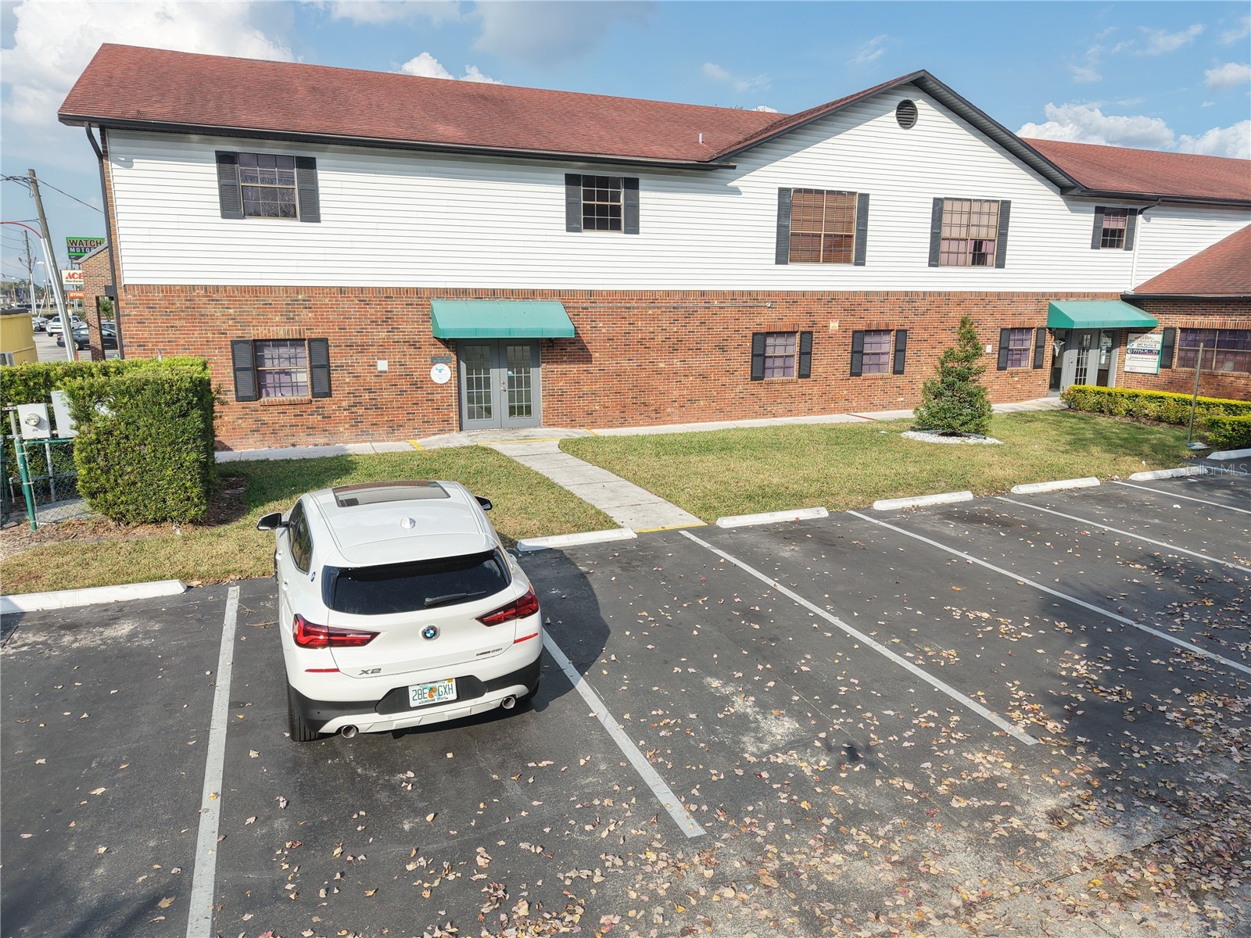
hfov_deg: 71.6
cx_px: 626
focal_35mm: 24
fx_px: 867
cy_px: 469
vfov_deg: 56.8
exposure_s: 1/4000
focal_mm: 8.67
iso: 290
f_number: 1.8
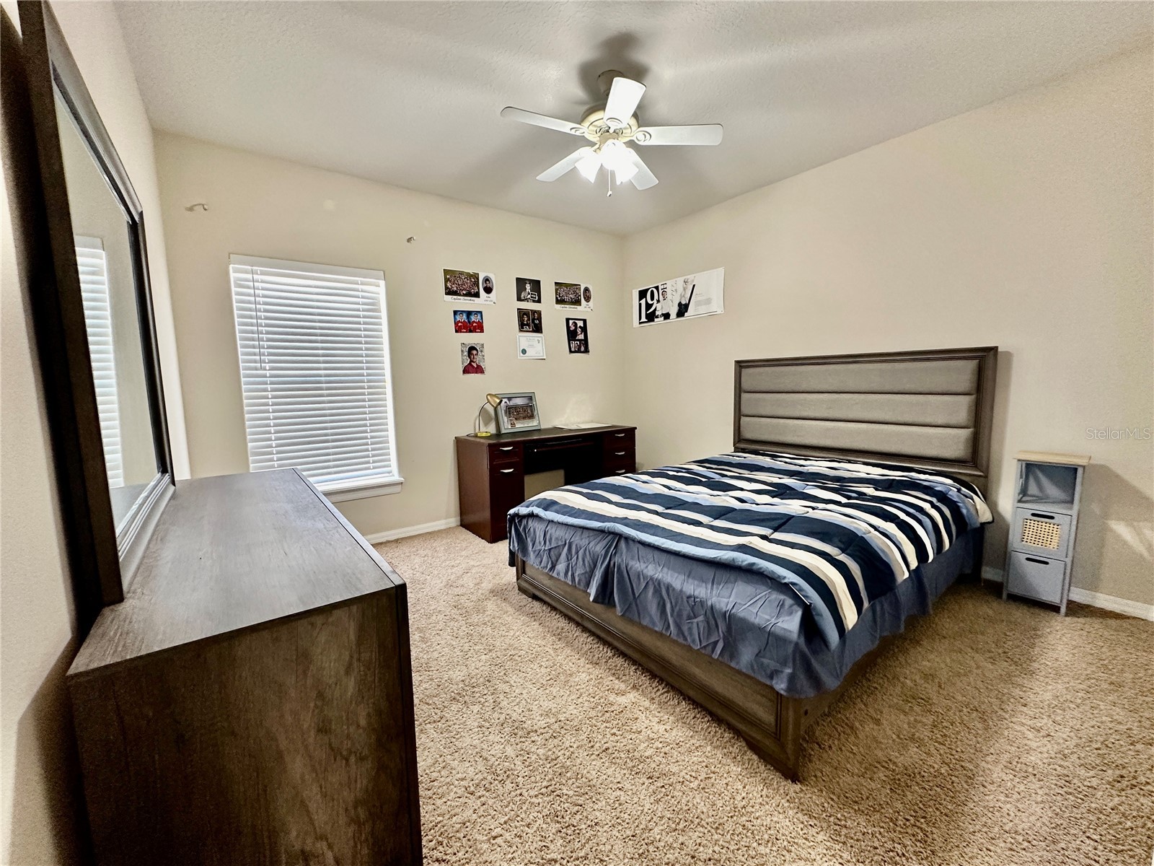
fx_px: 467
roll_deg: +0.4
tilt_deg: -6.4
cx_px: 577
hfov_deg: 102.1
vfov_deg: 85.7
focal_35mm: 14
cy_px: 433
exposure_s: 1/60
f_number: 2.2
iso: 250
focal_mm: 2.22
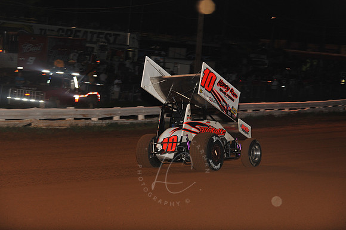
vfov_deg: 11.4
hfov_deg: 17.1
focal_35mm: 120
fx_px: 1153
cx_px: 173
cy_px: 115
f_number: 7.1
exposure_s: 1/320
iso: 1000
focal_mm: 120
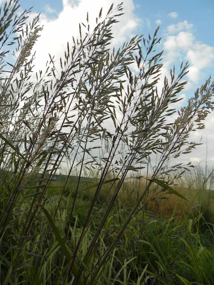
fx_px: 247
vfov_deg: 60.0
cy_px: 146
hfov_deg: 46.8
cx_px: 107
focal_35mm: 30
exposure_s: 1/1000
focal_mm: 5.2
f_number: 3.2
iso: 160
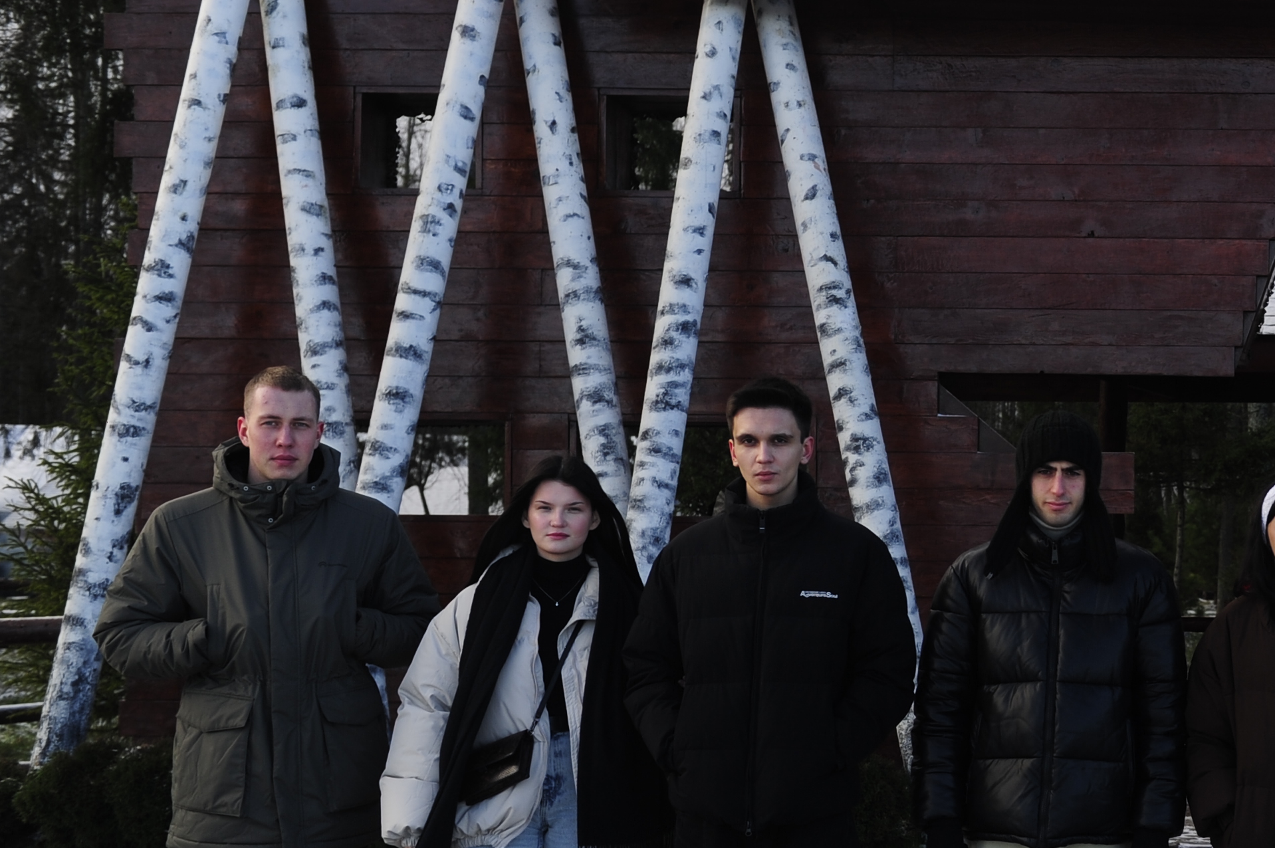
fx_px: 2513
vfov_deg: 19.1
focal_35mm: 71
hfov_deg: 26.6
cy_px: 533
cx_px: 1331
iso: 200
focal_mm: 32
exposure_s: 1/500
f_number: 4
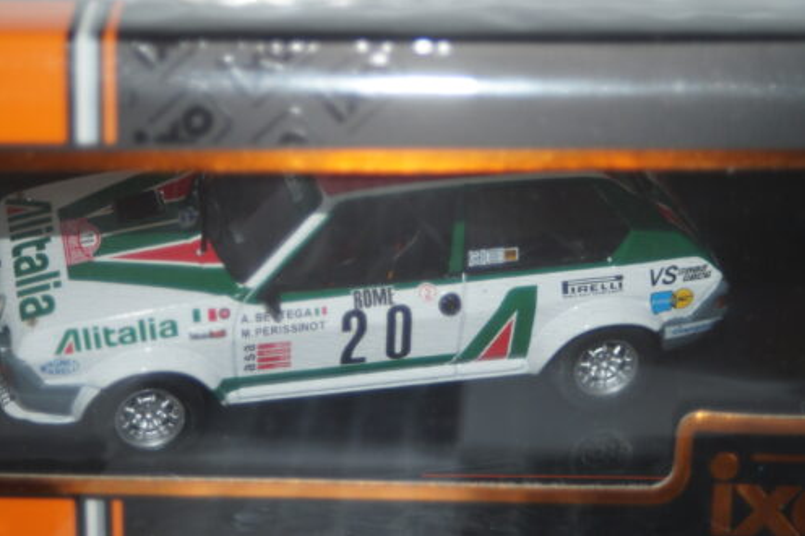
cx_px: 402
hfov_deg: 16.9
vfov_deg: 11.3
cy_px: 267
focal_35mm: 121
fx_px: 2704
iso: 200
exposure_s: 1/60
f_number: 5.6
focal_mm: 80
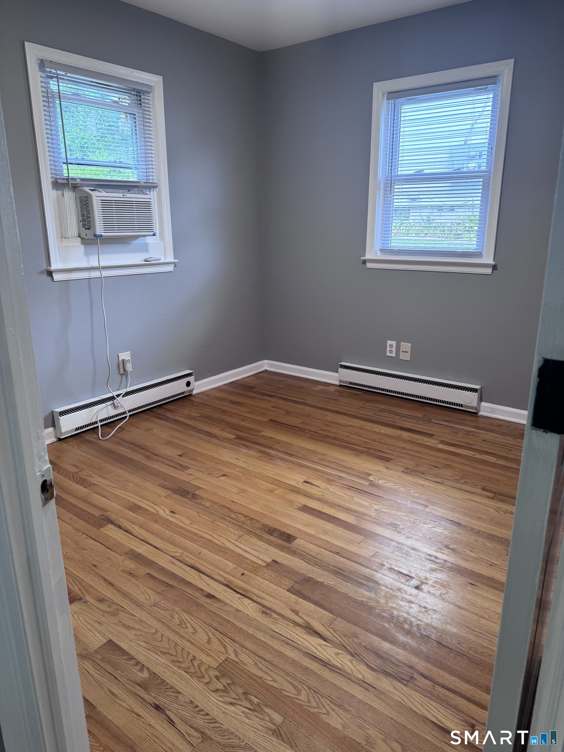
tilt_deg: -15.7
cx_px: 282
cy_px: 376
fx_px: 521
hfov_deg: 56.8
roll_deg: +0.5
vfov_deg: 71.6
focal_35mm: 24
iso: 125
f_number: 1.78
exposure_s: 1/60
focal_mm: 6.76
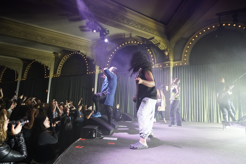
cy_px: 82
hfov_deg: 73.7
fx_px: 164
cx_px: 123
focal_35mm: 24
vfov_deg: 53.1
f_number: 4
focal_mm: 24
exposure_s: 1/160
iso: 6400
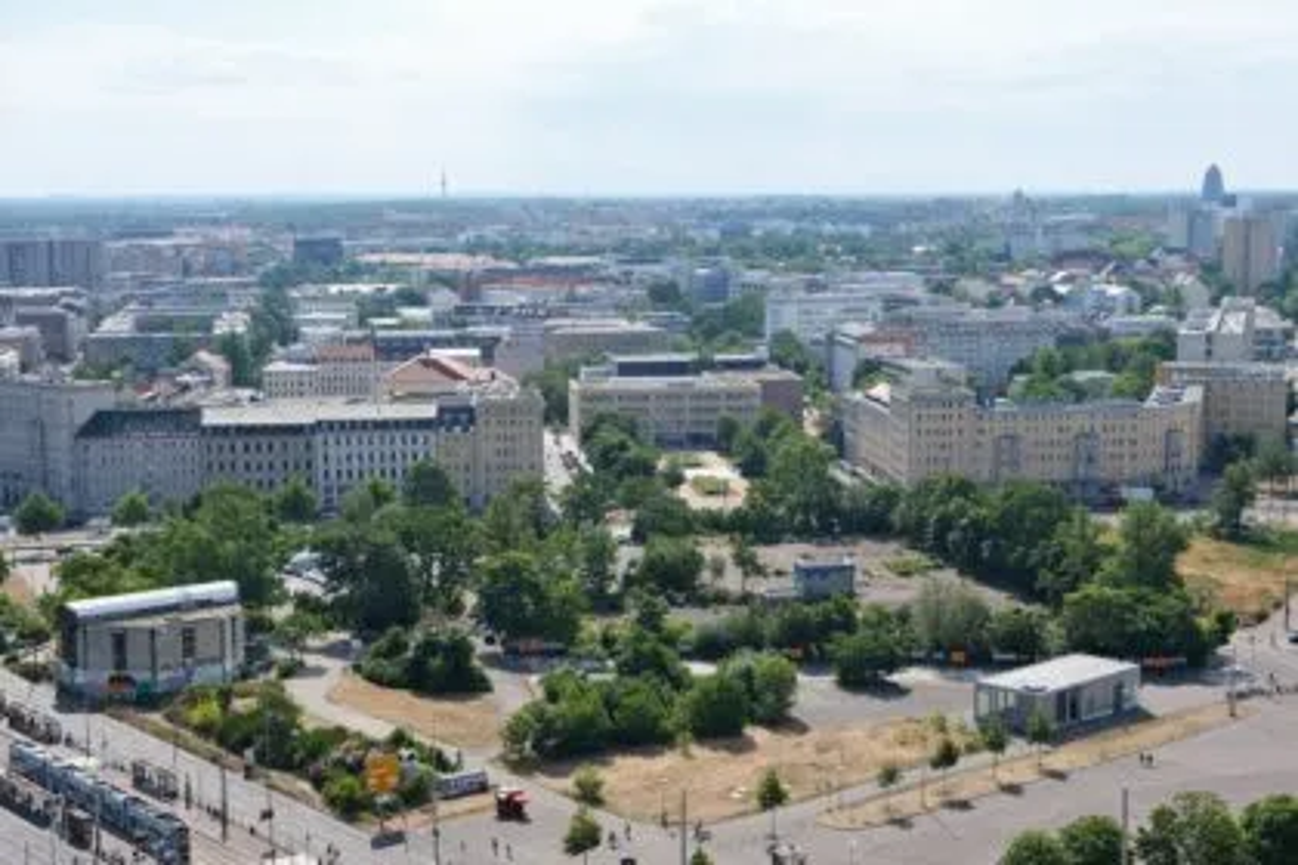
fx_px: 1658
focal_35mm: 46
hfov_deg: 42.7
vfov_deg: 29.2
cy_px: 432
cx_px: 649
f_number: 5.6
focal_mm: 30.8
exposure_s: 1/640
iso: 320
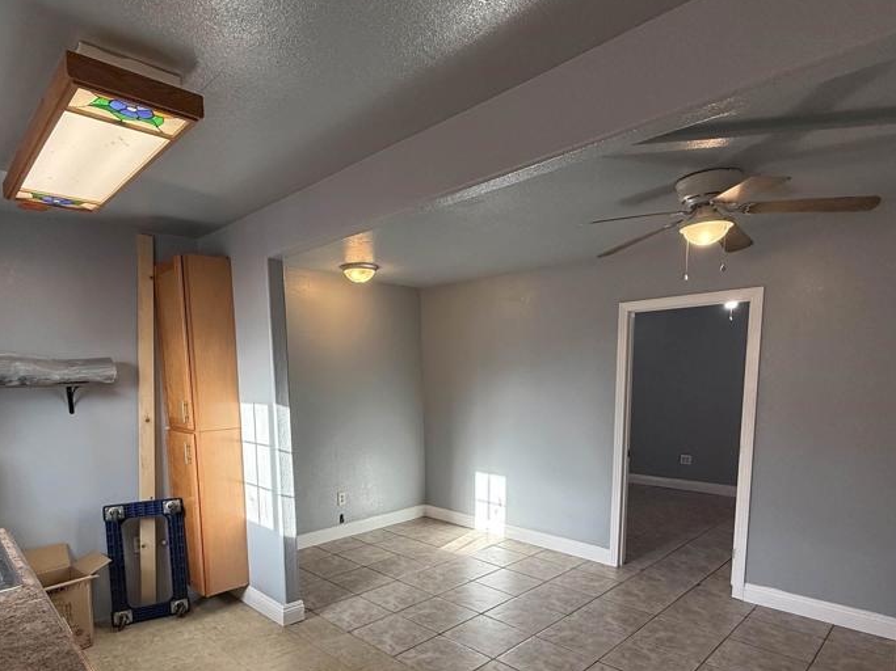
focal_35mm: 21
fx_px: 543
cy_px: 444
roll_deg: +0.9
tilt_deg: -6.8
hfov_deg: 78.7
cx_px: 394
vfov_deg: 62.0
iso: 125
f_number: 2.2
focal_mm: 2.22
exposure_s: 1/120
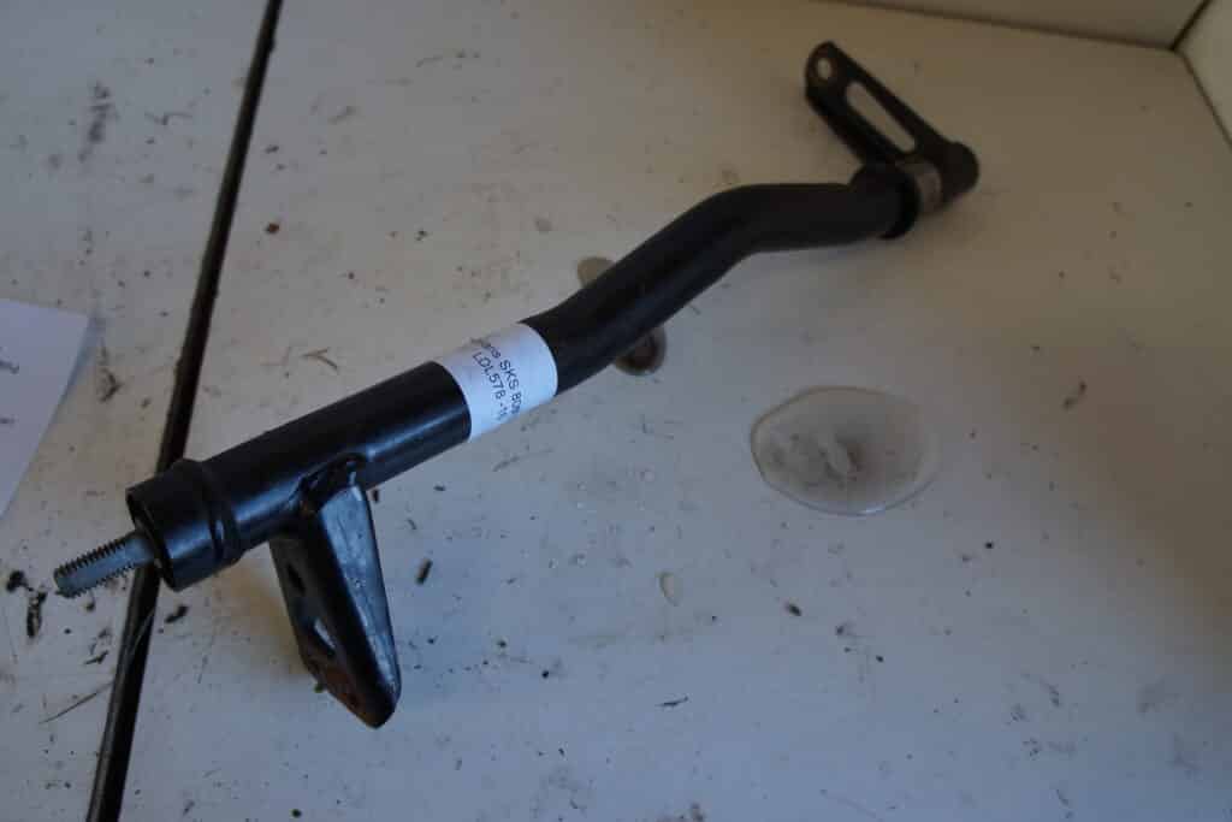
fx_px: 924
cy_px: 411
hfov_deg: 67.4
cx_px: 616
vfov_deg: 47.9
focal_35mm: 27
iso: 125
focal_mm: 18
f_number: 3.5
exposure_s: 1/60
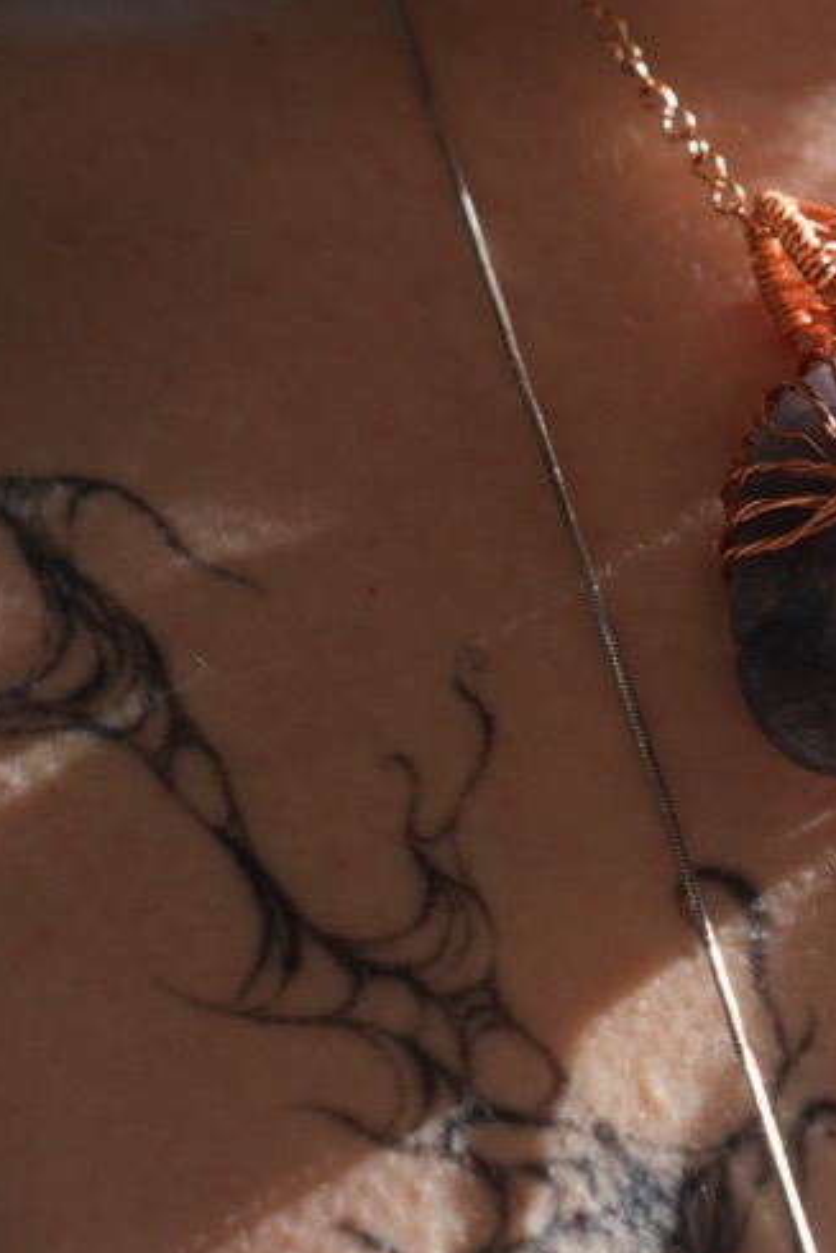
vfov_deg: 20.5
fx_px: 3428
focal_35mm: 98
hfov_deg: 13.7
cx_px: 823
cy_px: 304
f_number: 4.5
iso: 100
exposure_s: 1/200
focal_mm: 40.2
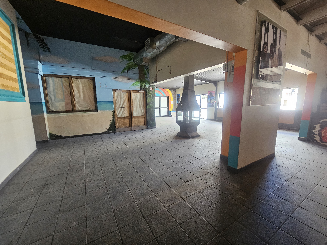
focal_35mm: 13
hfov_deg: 106.2
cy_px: 122
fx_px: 123
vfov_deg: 89.9
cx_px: 164
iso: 250
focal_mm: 2.2
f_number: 2.2
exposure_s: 1/50
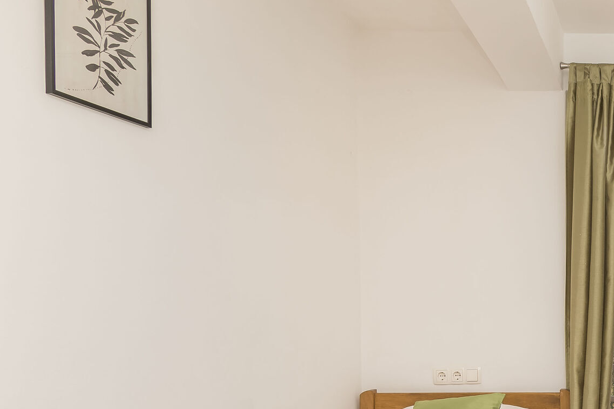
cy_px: 321
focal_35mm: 37
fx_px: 631
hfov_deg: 41.8
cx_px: 666
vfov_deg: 34.9
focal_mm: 10
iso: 100
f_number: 8
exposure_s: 1/125
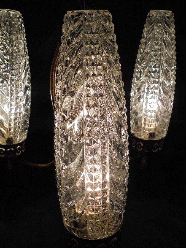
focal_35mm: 38
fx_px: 272
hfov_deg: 37.7
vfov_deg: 49.0
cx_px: 93
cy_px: 124
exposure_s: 1/250
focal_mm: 6.9
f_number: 4.2
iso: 100
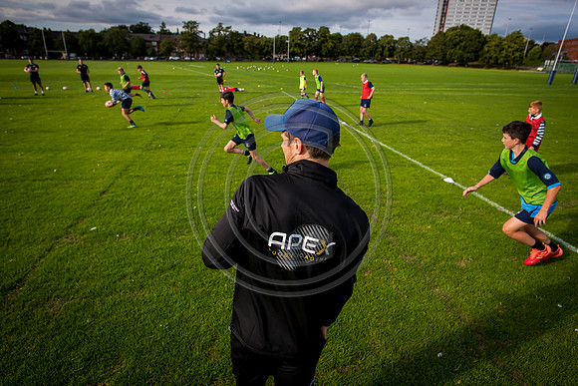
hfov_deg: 84.0
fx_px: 321
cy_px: 193
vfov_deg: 62.0
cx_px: 289
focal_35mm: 20
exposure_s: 1/1250
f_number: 4
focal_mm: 20
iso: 250
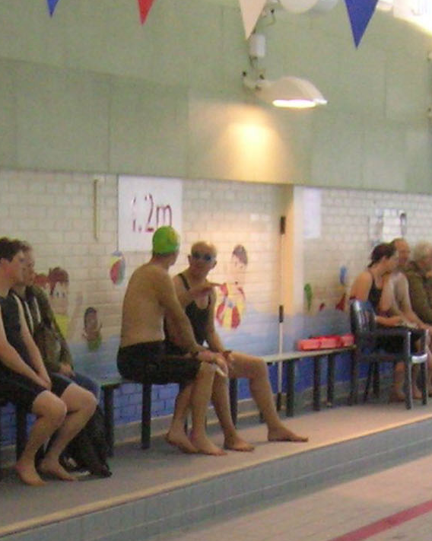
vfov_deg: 15.7
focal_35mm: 119
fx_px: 1903
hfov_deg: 12.9
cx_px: 91
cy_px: 619
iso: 200
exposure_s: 1/60
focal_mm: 5.7
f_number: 2.9
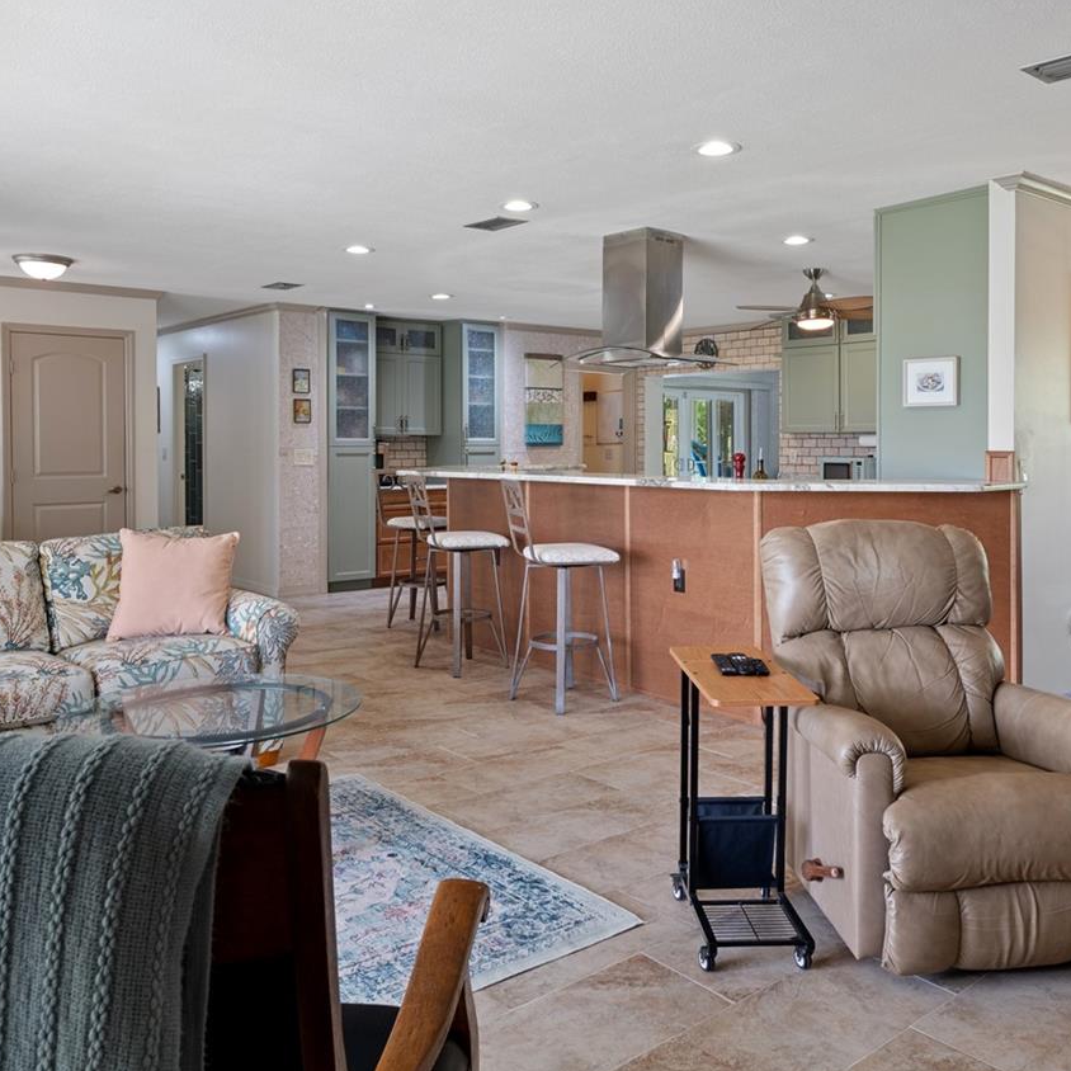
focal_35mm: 29
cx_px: 568
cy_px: 462
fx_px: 1015
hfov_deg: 55.6
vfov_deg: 55.4
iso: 250
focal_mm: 12
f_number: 8
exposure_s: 1/2.5
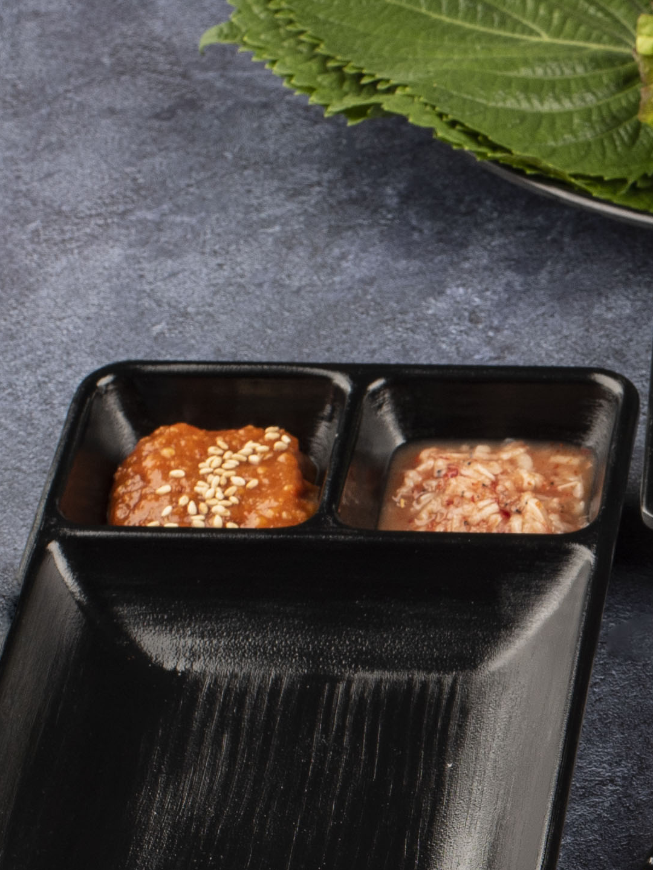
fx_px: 5053
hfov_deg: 7.2
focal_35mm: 201
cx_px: 1169
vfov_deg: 9.8
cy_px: 844
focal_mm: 50
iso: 200
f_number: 11
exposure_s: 1/250
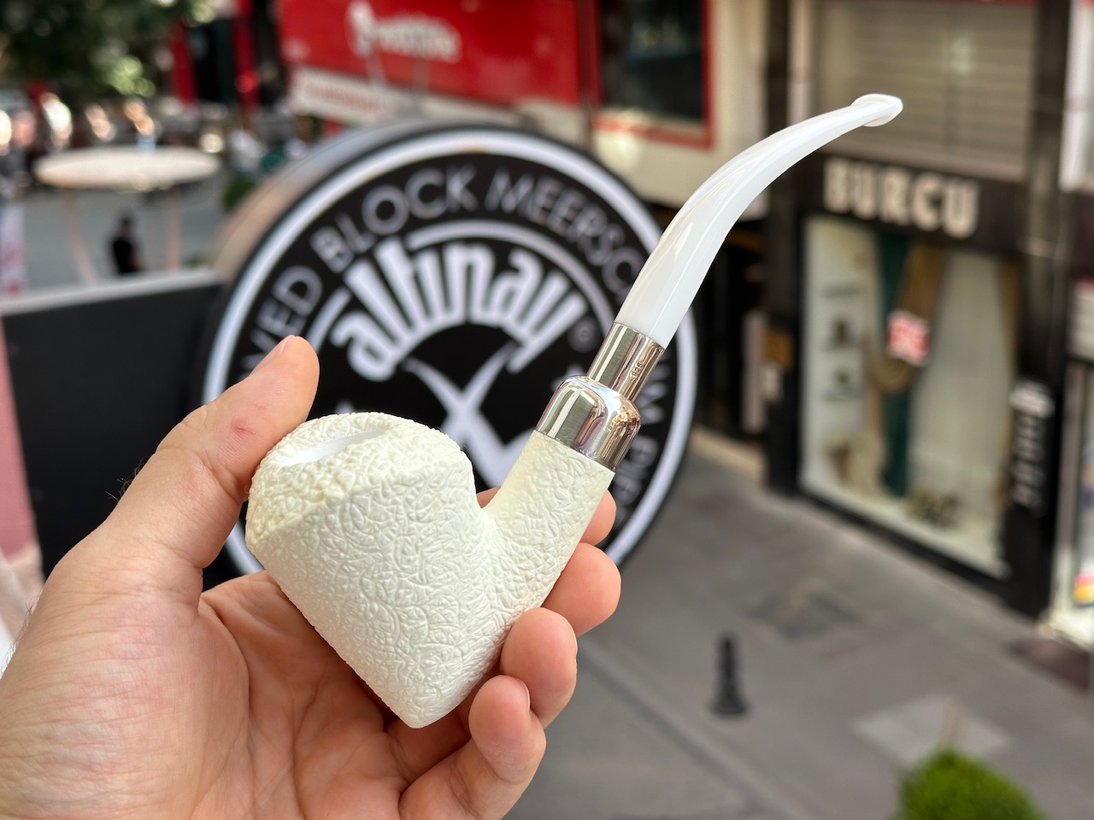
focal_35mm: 48
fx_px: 1517
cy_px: 410
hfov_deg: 39.7
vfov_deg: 30.3
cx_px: 547
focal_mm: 6.86
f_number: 1.78
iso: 64
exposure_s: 1/668
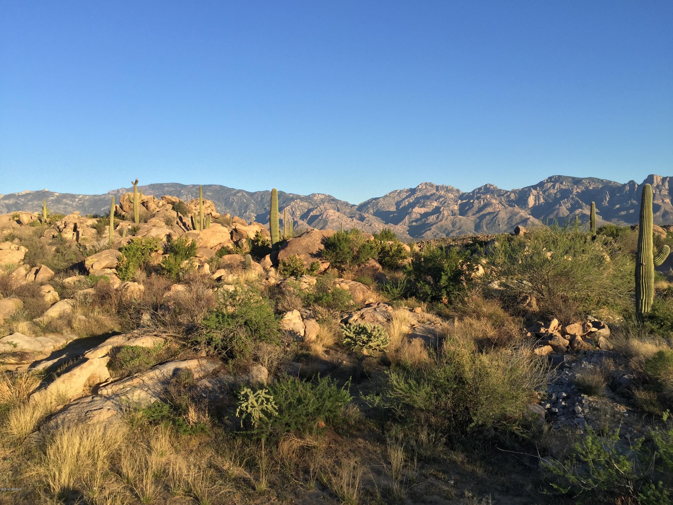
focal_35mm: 29
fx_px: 564
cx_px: 336
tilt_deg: -1.9
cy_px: 252
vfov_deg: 48.2
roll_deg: +0.4
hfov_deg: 61.7
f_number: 2.2
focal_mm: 4.15
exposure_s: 1/1163
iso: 32
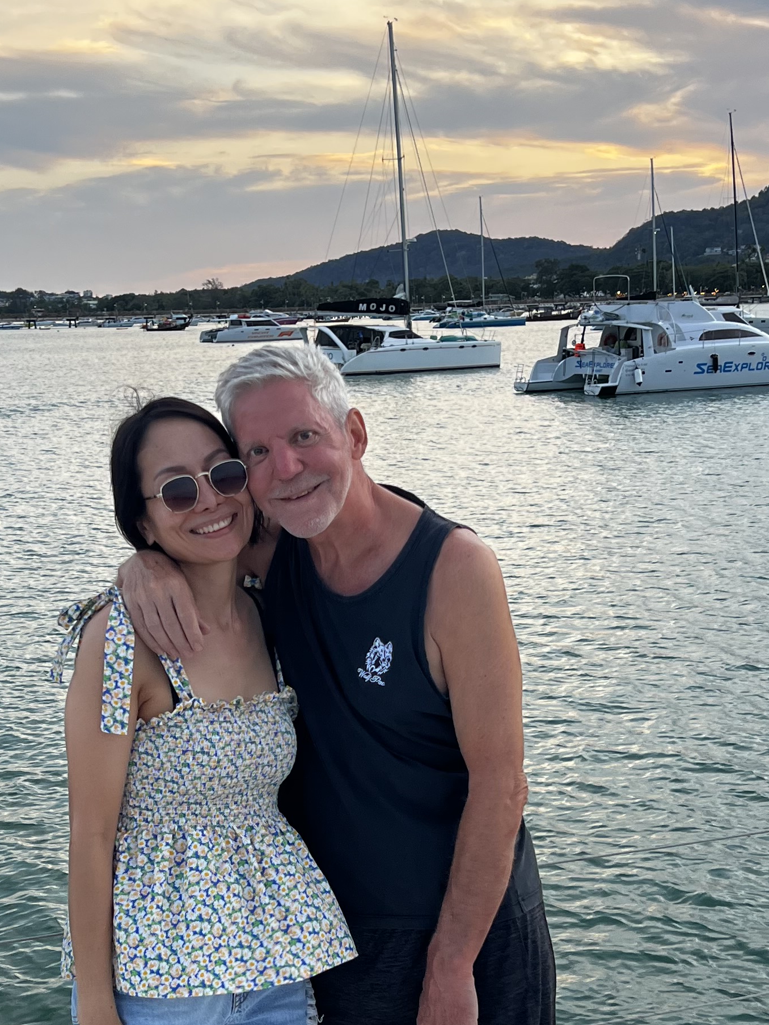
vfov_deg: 33.0
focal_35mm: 58
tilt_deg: -11.6
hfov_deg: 25.2
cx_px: 317
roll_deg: +1.4
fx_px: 1717
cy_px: 652
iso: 64
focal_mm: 5.7
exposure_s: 1/121
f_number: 1.5
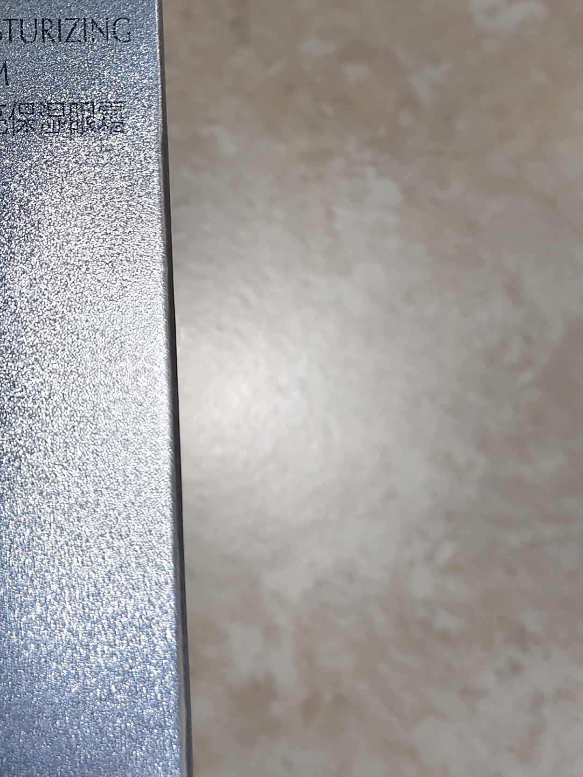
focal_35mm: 59
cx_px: -7
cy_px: 120
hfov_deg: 23.7
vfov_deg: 31.6
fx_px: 1325
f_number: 1.88
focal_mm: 5.56
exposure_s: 1/50
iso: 977
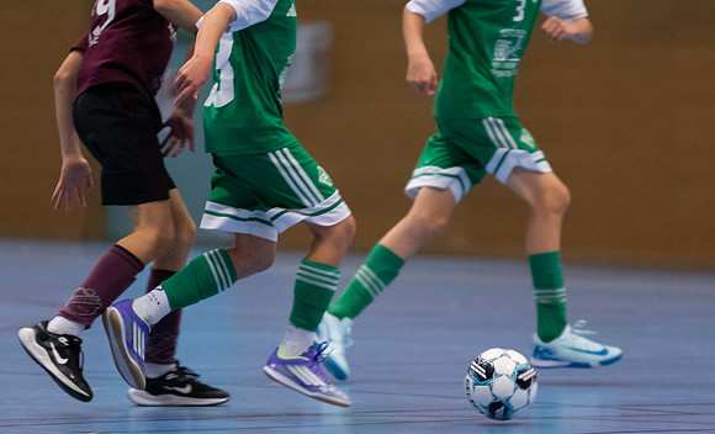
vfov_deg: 3.3
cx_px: 379
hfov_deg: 5.4
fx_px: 7626
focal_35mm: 395
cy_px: 305
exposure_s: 1/500
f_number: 3.2
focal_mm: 200
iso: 3600
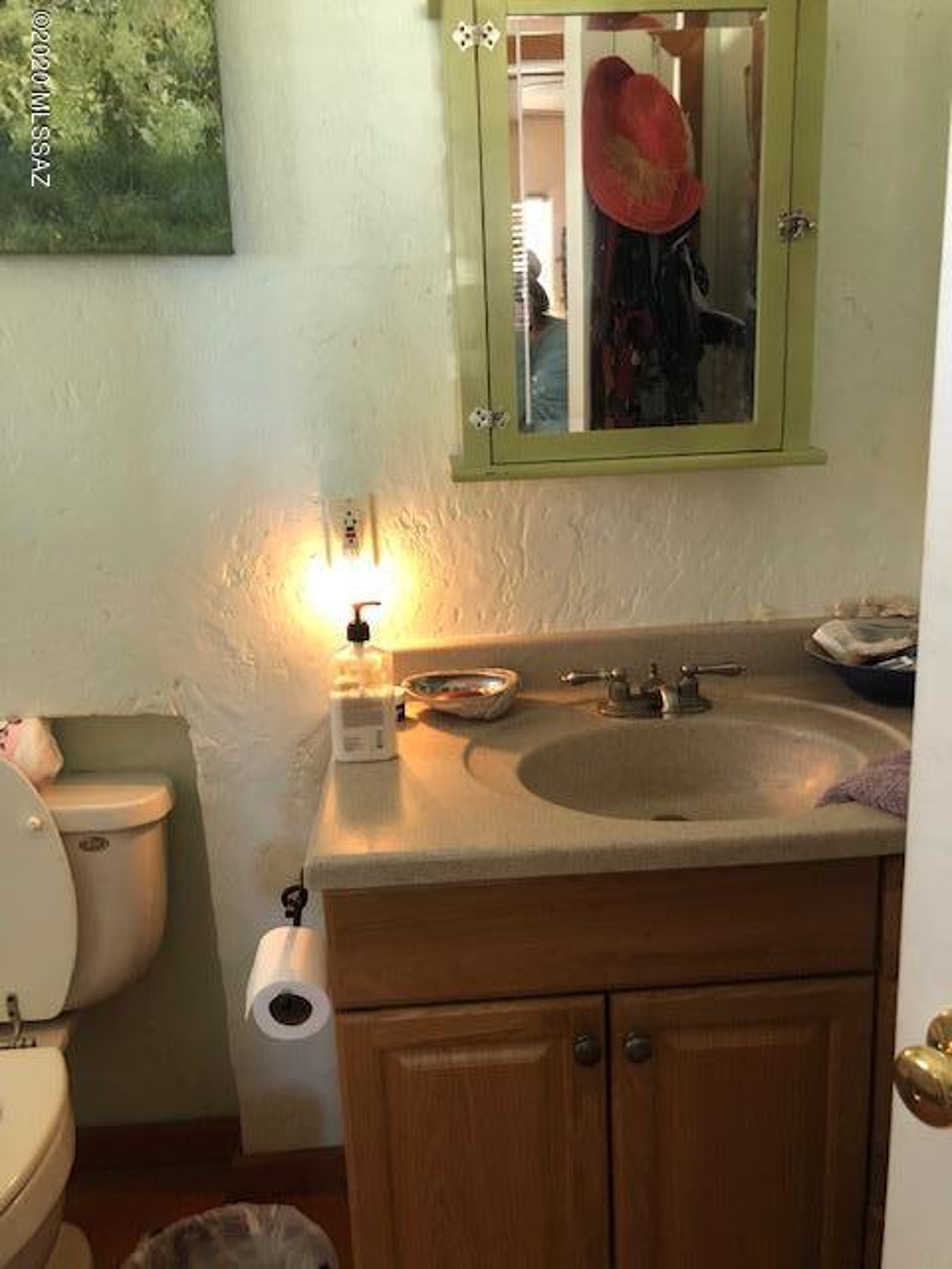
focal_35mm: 28
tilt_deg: -14.4
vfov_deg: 63.4
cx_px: 476
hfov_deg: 49.7
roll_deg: +3.4
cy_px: 634
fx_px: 1027
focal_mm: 3.99
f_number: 1.8
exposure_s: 1/8
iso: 100
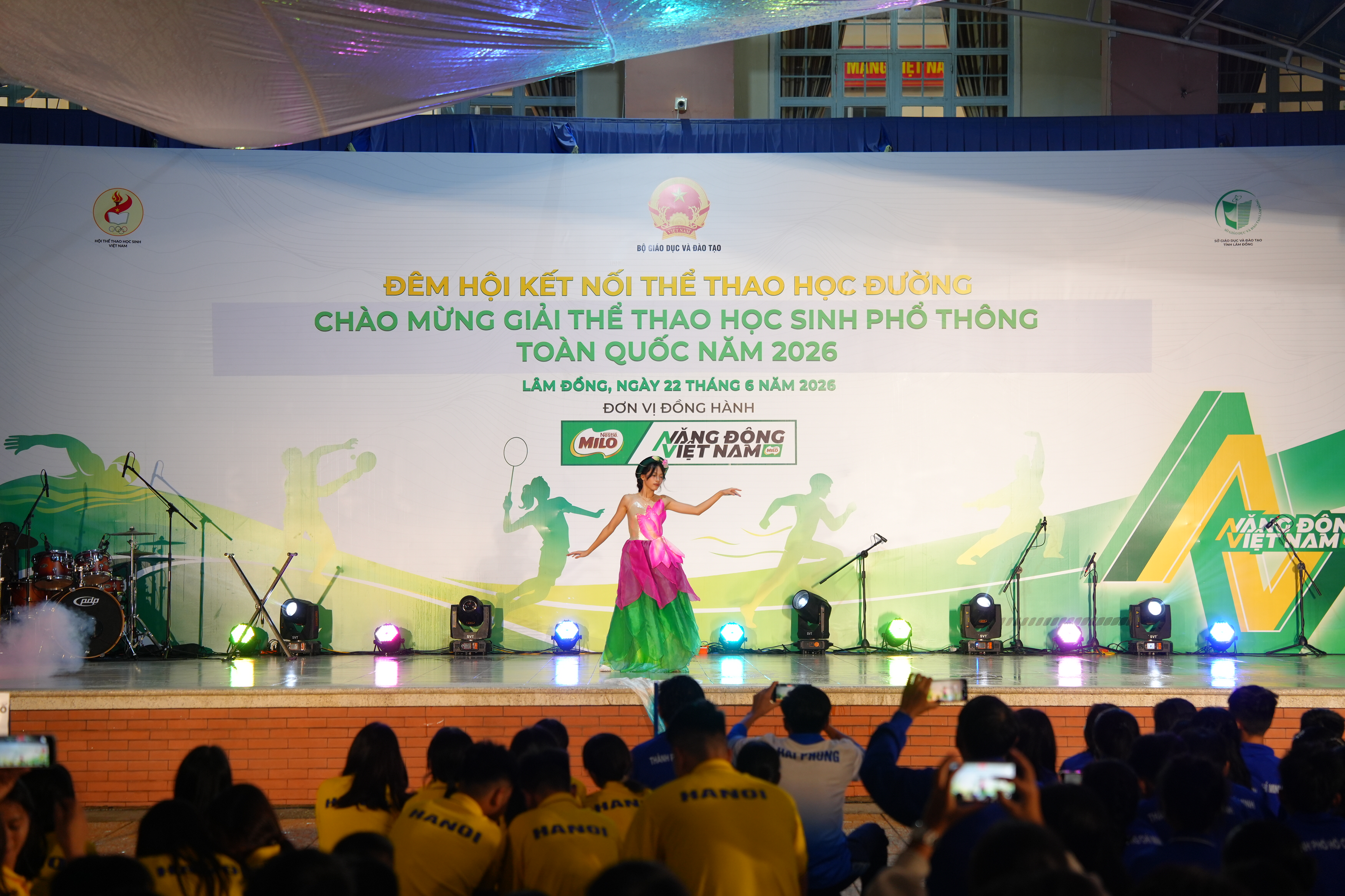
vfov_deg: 19.5
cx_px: 672
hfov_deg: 28.8
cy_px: 448
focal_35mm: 70
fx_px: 2615
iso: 800
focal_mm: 70
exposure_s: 1/125
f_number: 2.8
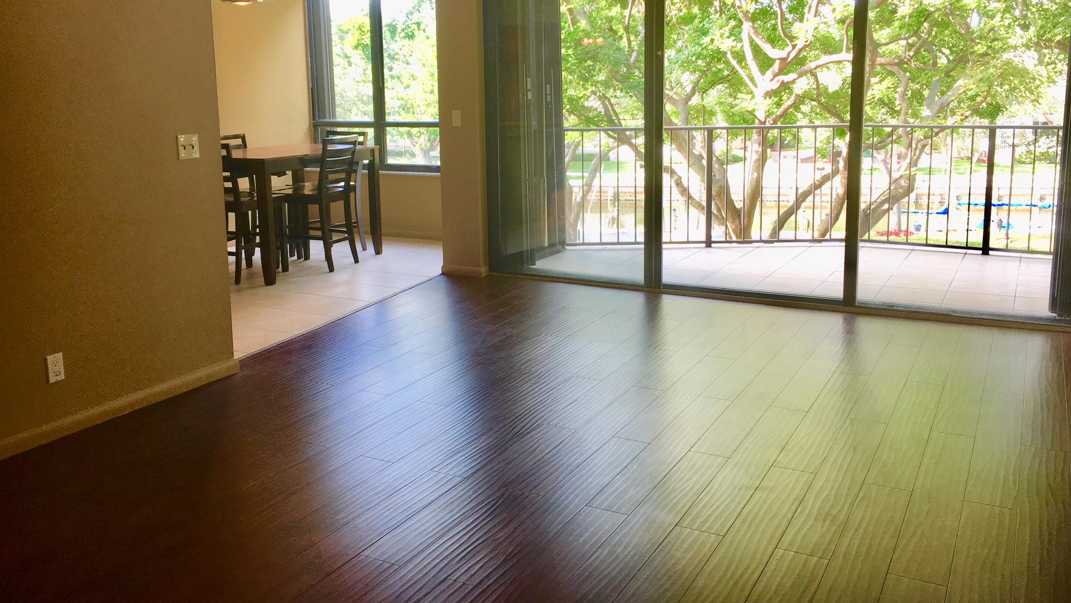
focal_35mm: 32
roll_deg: +1.3
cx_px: 539
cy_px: 222
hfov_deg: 61.0
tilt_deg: -9.5
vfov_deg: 36.5
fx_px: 909
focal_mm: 4.15
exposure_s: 1/60
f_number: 2.2
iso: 32
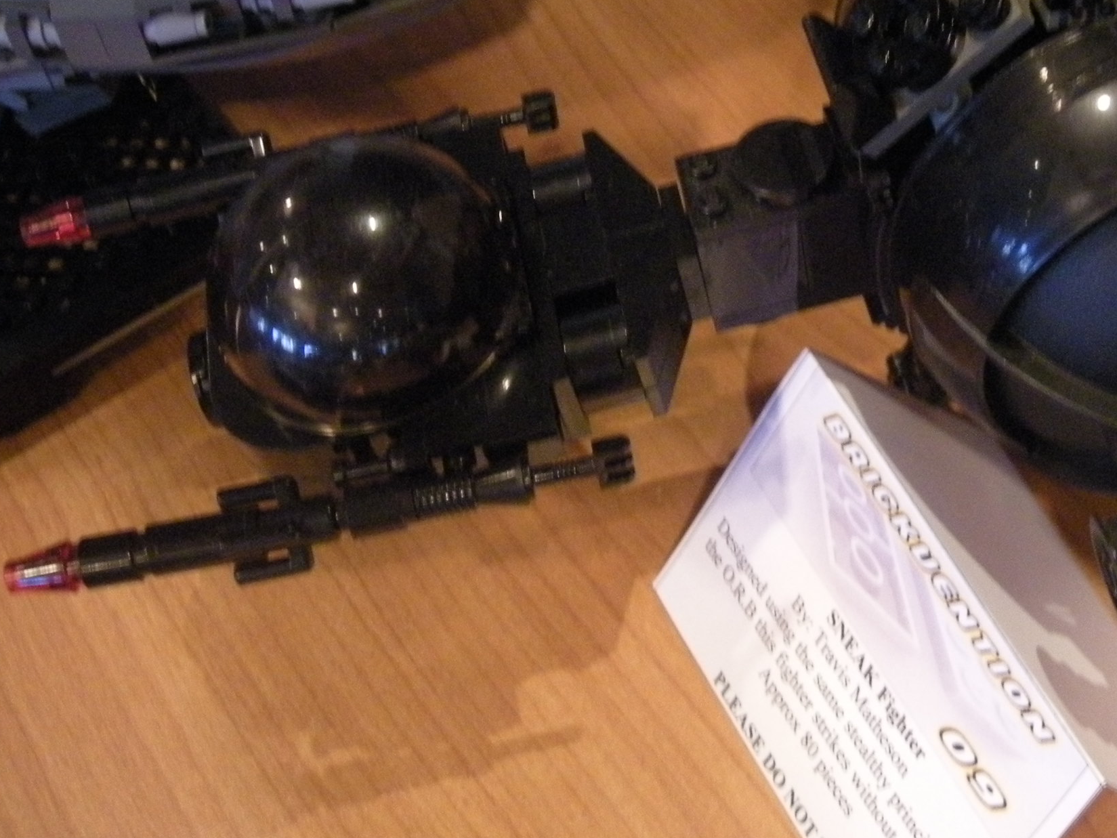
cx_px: 825
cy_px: 282
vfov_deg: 26.4
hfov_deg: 34.3
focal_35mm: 55
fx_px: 1775
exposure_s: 1/7.2
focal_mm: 5.7
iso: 400
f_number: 2.8
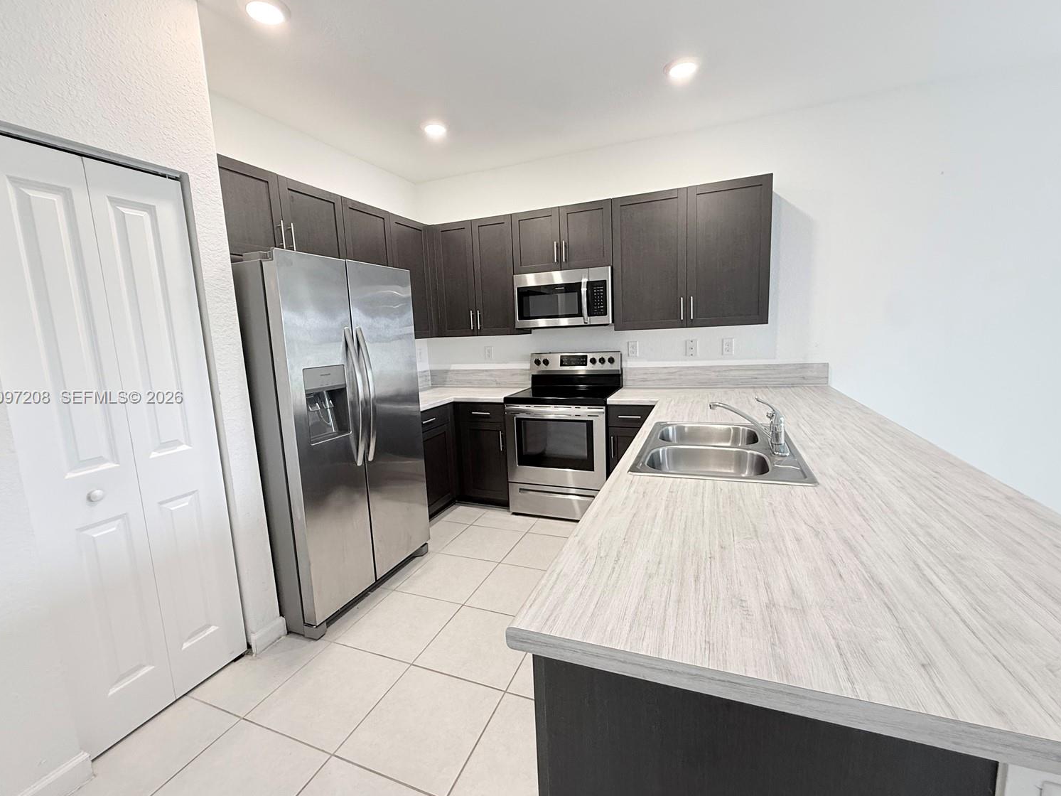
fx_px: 460
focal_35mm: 15
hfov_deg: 98.2
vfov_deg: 81.8
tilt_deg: -8.3
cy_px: 398
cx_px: 529
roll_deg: +3.3
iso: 200
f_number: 2.2
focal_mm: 2.22
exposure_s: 1/60
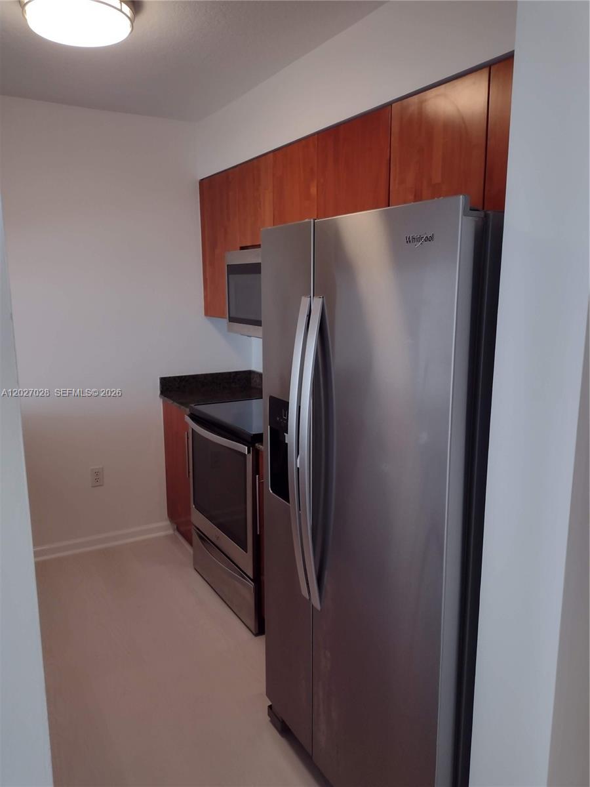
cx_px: 295
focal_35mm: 27
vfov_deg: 65.3
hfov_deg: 51.4
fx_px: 614
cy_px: 394
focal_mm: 4.71
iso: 188
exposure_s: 1/120
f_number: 1.7
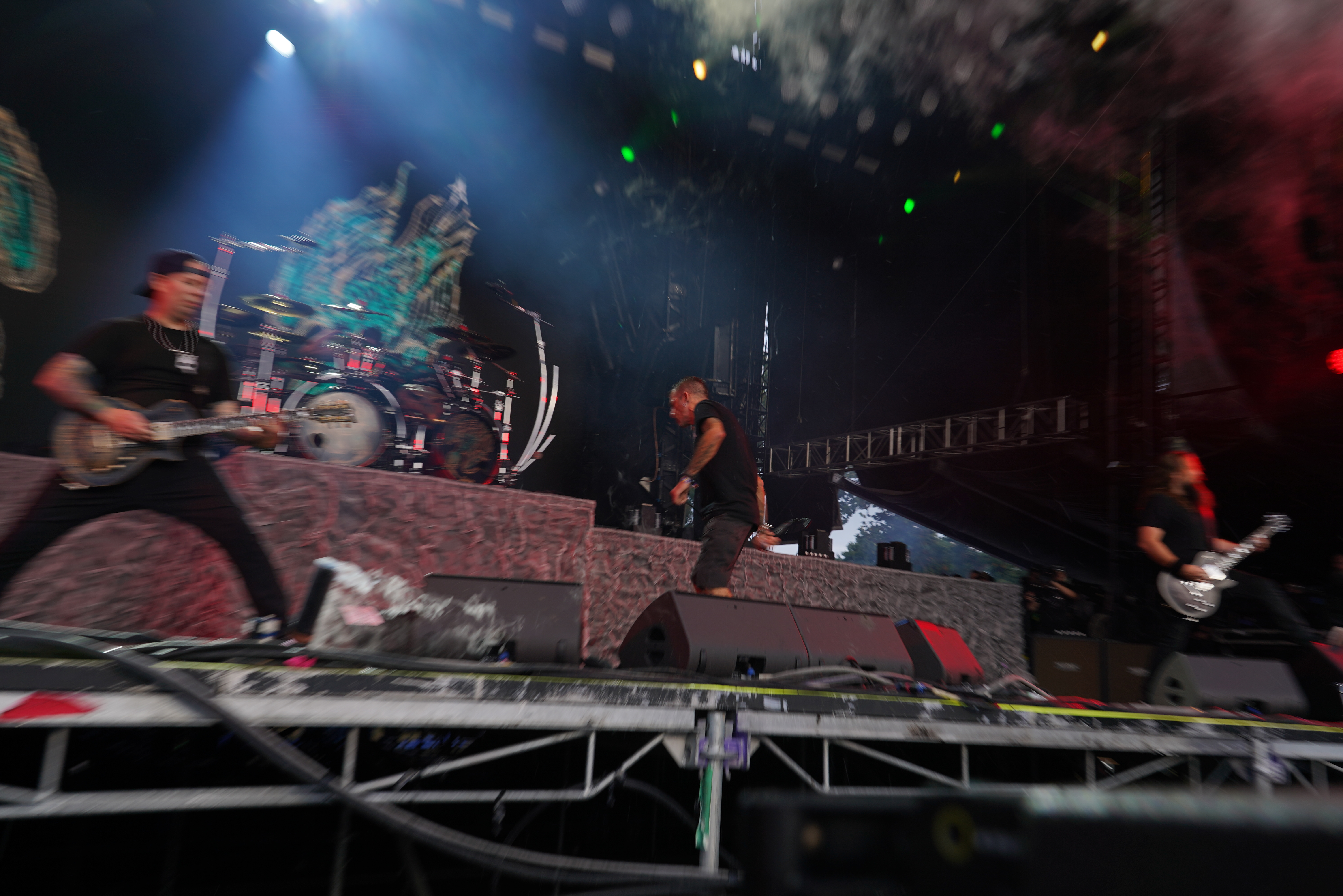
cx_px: 672
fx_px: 1119
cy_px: 448
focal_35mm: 30
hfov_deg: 61.9
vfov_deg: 43.6
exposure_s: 1/60
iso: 100
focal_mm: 30
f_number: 5.6
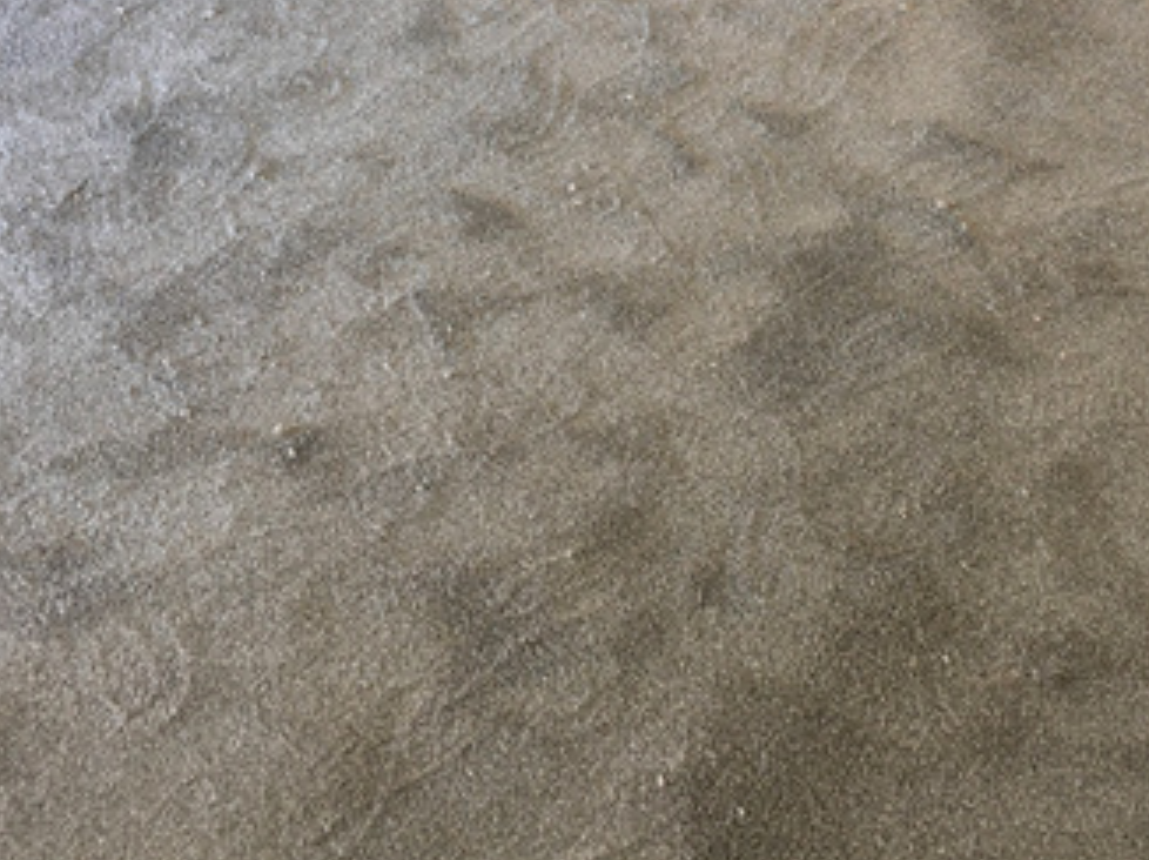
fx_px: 1891
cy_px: 236
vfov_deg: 25.4
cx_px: 779
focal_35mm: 57
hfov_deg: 33.5
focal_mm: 4.15
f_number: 2.2
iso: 50
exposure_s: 1/30
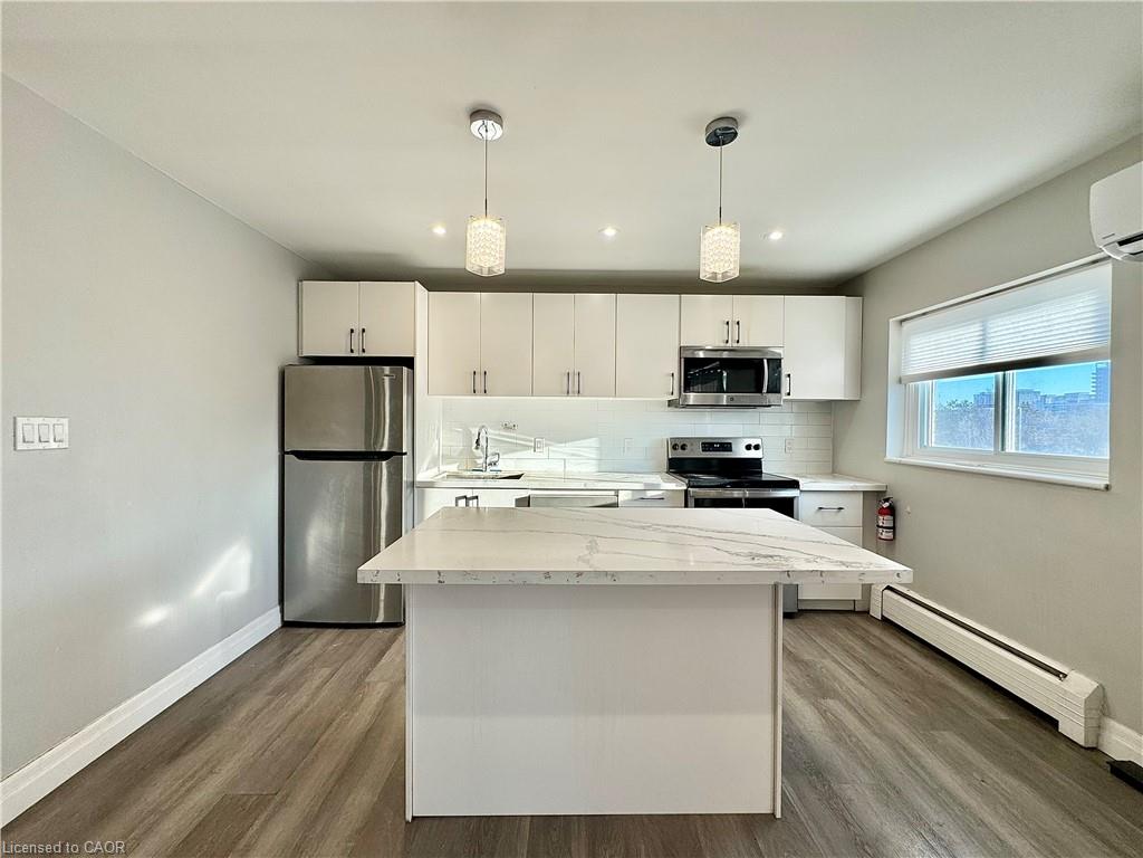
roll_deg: -1.1
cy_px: 429
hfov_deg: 102.1
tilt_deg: -0.8
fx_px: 462
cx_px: 572
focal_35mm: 14
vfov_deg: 85.7
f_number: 2.2
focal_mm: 2.22
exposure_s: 1/120
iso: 40
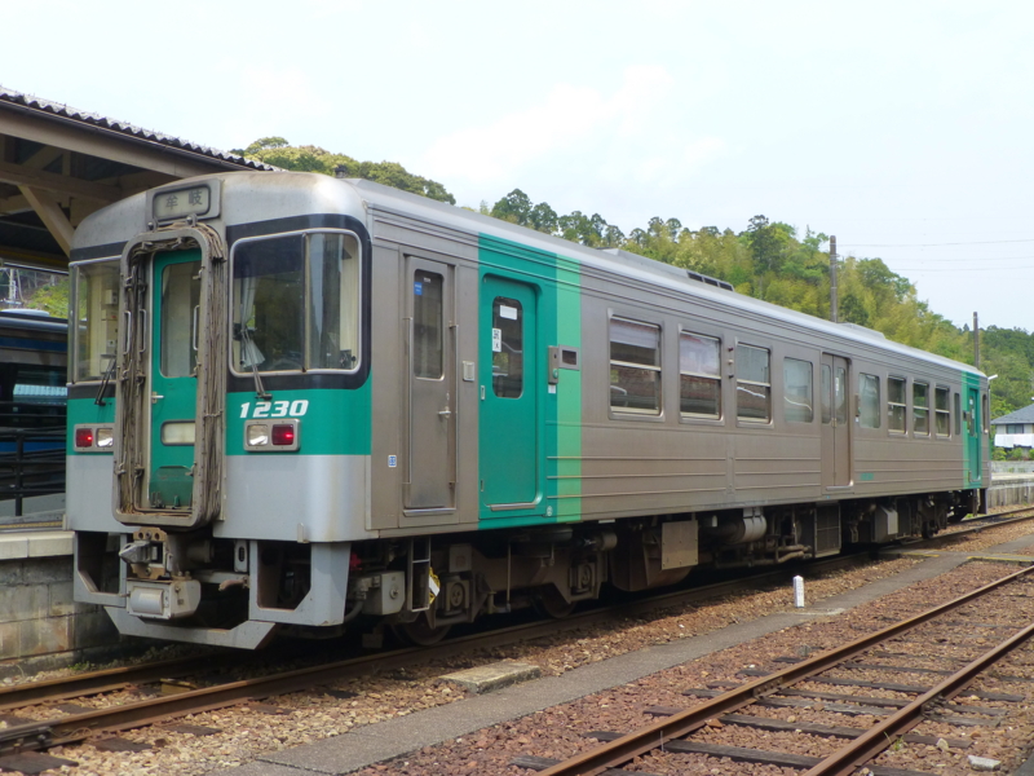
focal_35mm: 39
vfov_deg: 36.8
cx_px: 517
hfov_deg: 47.9
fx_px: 1165
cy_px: 388
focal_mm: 6.9
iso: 160
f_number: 3.9
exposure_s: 1/640
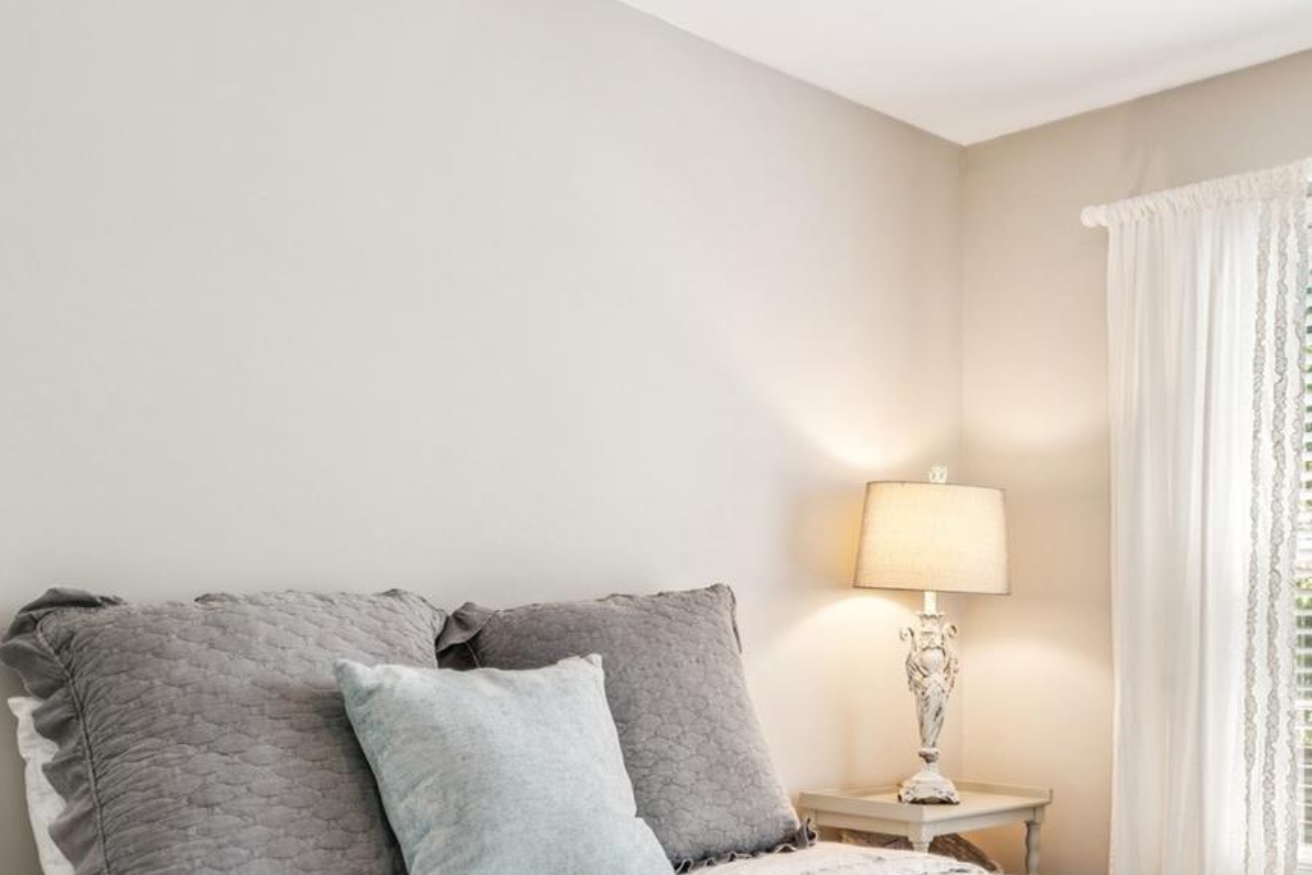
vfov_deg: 33.3
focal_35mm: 39
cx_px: 1030
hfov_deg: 47.0
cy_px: 666
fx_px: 1428
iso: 100
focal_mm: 16.5
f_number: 13
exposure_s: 1/2
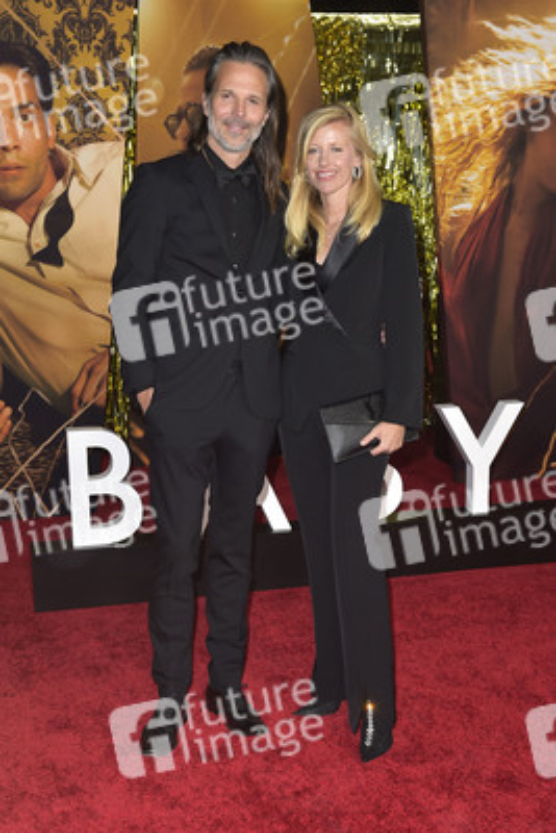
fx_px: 1111
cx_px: 278
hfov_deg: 28.1
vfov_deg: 41.1
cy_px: 416
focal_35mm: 48
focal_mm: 48
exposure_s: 1/250
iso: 1000
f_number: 6.3
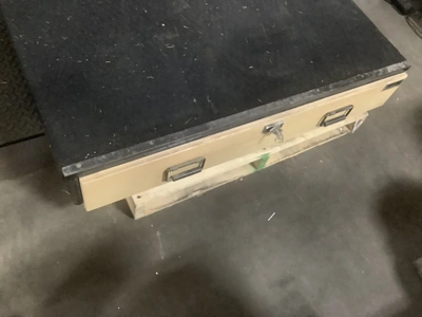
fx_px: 378
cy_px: 158
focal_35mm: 31
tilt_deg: -56.8
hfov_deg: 58.4
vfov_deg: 45.4
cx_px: 211
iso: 800
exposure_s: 1/24
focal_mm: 3.3
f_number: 2.4
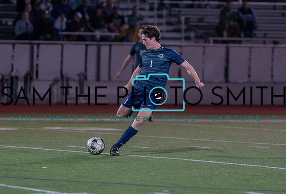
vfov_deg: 3.7
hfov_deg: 5.5
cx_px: 160
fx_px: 2965
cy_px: 92
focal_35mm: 371
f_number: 2.8
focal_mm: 200
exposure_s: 1/1000
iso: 3200
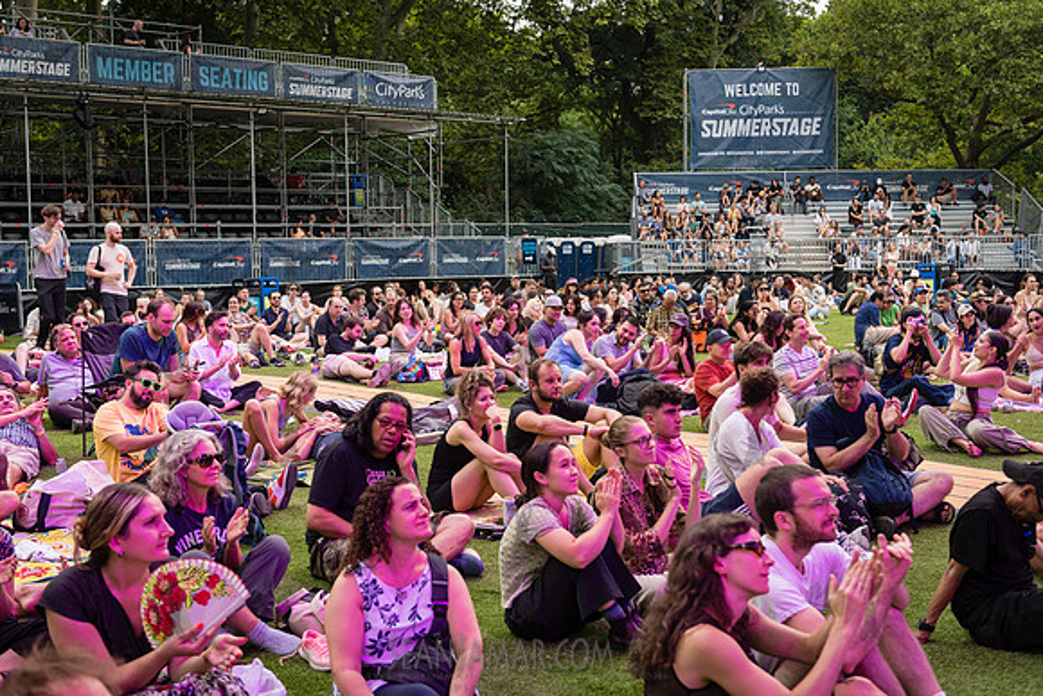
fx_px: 1287
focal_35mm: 44
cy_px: 348
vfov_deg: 30.3
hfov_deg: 44.1
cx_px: 522
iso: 500
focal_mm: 44
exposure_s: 1/640
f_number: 3.5
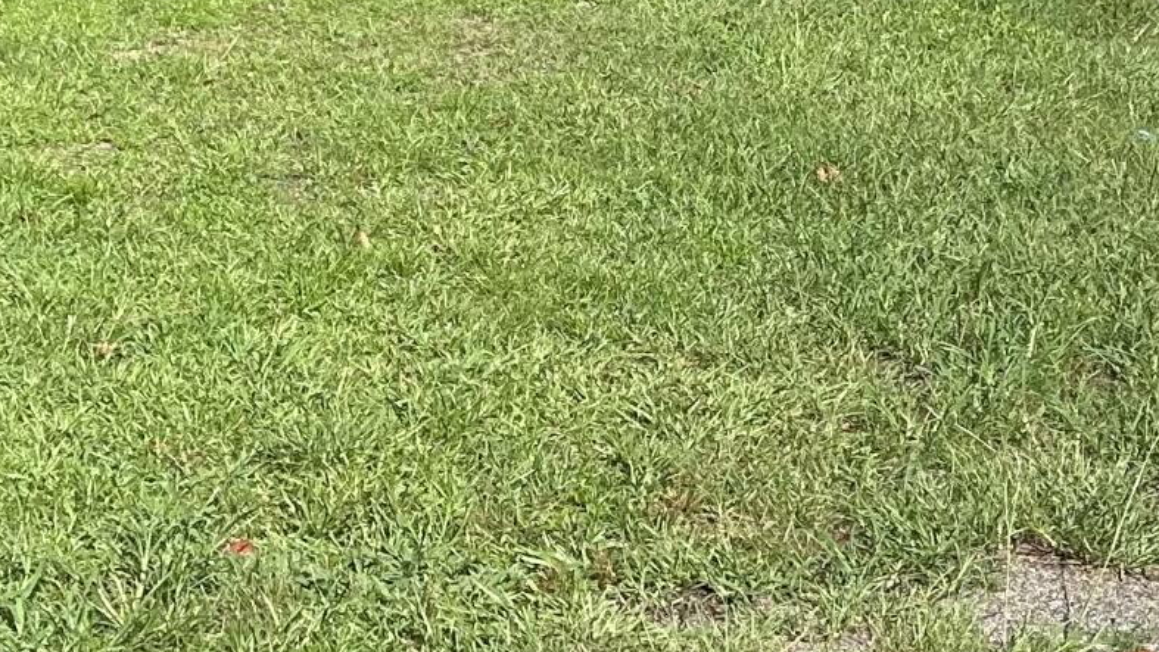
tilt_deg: -9.3
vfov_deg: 11.1
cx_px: 389
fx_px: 3320
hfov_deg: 19.7
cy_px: -31
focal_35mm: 108
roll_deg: -1.5
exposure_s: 1/1901
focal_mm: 5.7
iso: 50
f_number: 1.5
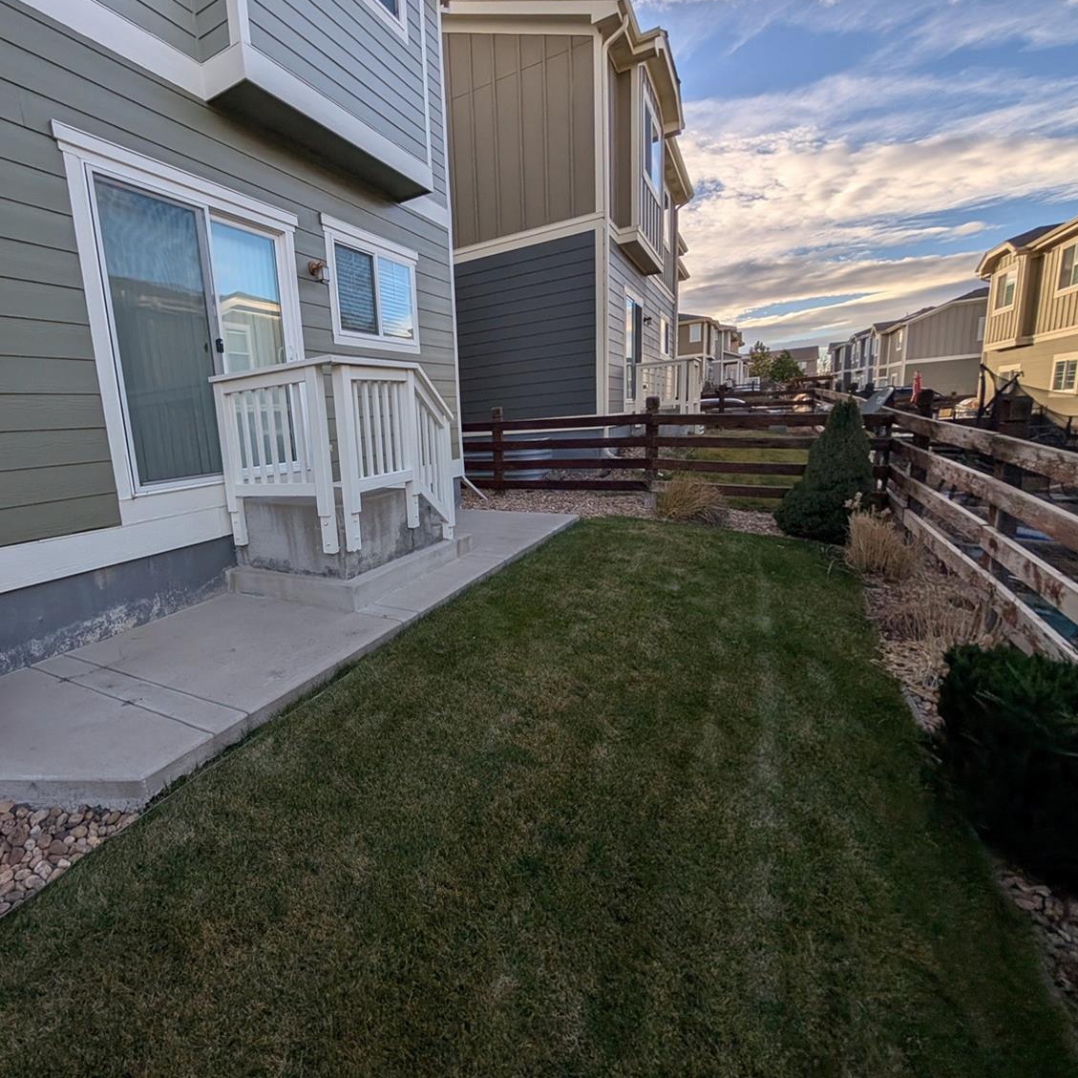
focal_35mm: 15
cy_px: 537
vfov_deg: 91.1
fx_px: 528
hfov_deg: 88.0
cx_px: 364
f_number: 1.7
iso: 38
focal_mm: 2.02
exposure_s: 1/1672
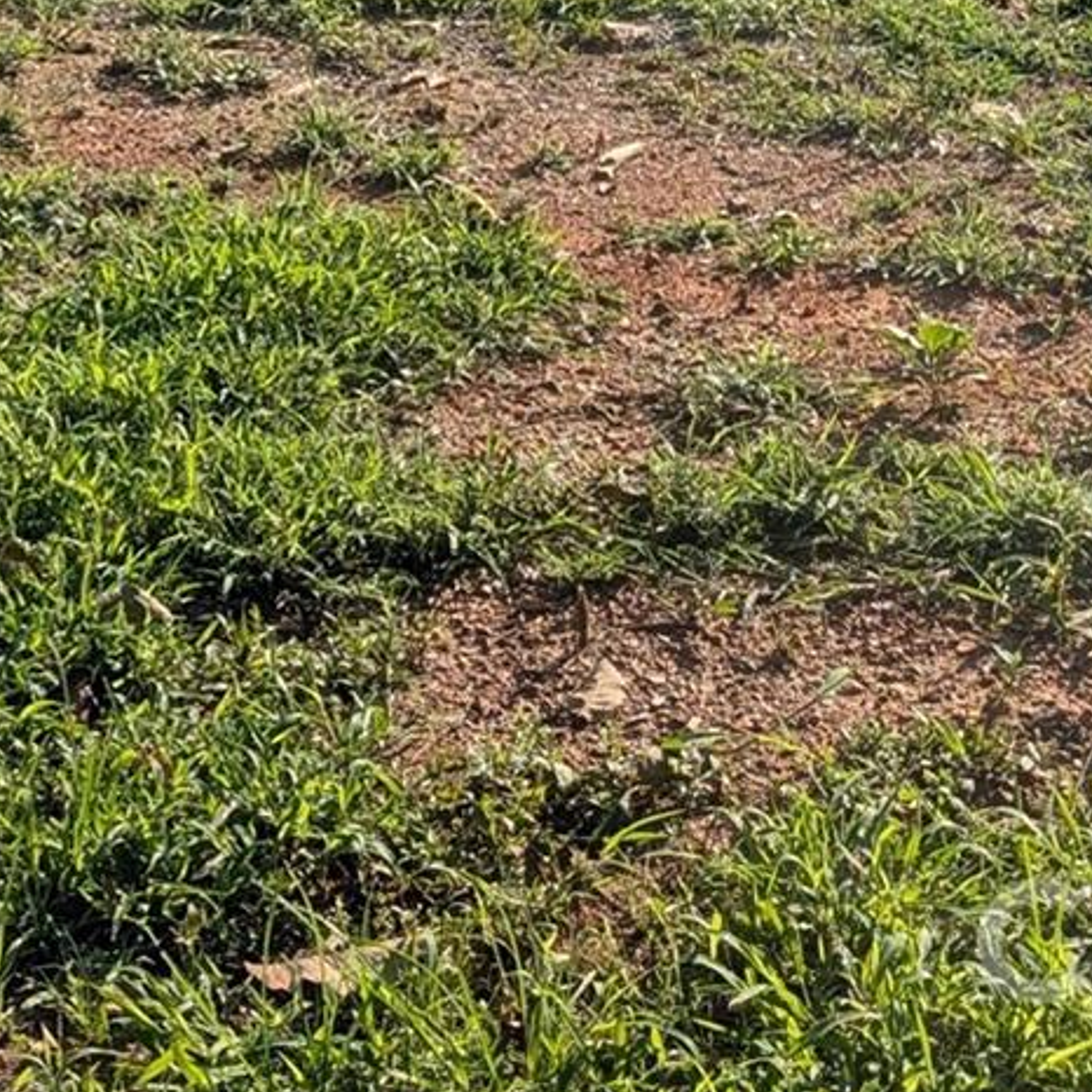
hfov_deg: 18.2
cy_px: -682
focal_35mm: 93
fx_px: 3319
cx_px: -9
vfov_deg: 16.5
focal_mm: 6.9
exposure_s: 1/1488
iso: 20
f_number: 1.68
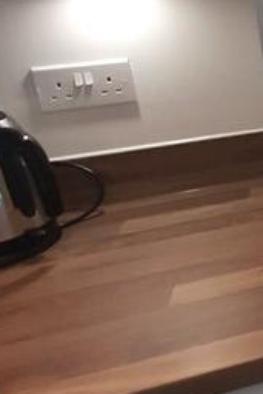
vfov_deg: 36.0
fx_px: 591
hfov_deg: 17.1
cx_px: 546
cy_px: 95
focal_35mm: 54
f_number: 2.2
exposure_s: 1/50
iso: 80
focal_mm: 1.42
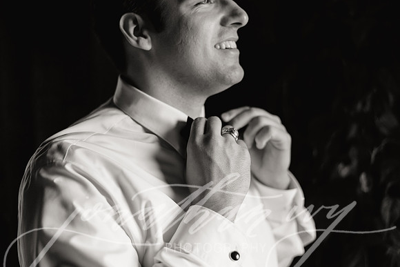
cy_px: 134
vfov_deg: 27.0
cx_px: 200
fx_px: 556
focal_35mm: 50
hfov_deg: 39.6
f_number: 2
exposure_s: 1/1000
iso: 1600
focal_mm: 50
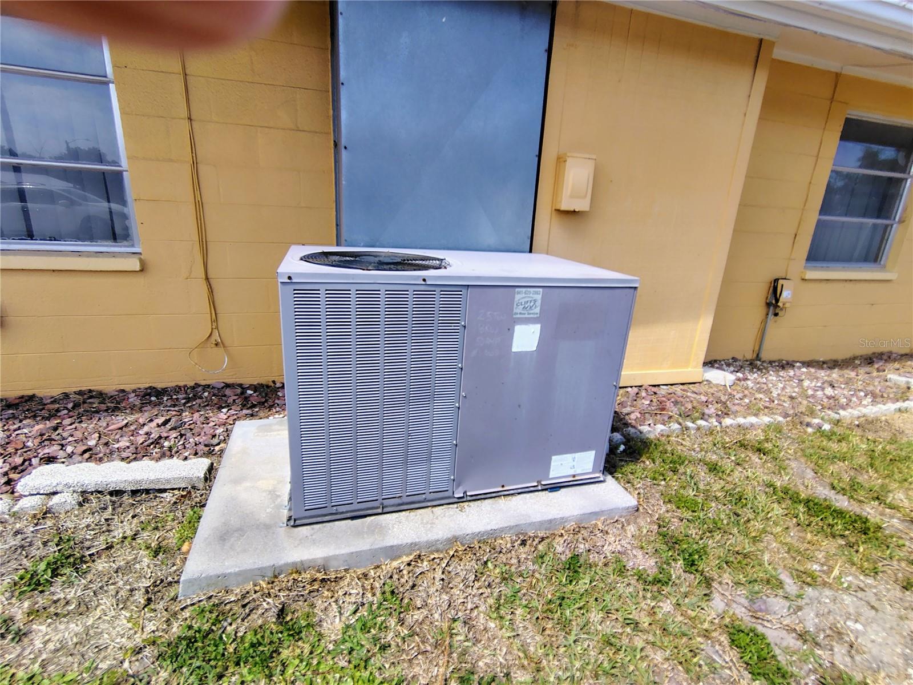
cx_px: 456
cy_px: 342
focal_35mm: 16
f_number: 2.2
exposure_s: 1/433
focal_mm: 2.13
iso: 100
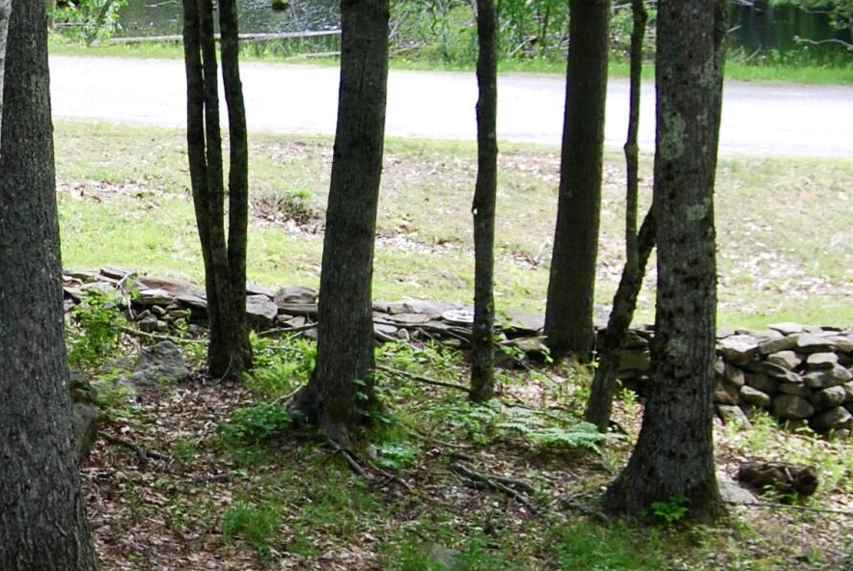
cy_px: 474
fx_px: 2657
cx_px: -29
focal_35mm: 112
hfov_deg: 17.7
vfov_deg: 12.2
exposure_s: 1/125
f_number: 5.6
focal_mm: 22
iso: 200
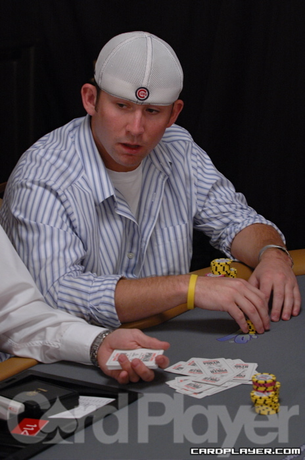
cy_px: 230
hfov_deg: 13.0
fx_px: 1338
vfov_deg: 19.5
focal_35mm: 105
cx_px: 152
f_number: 4
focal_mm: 70
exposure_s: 1/50
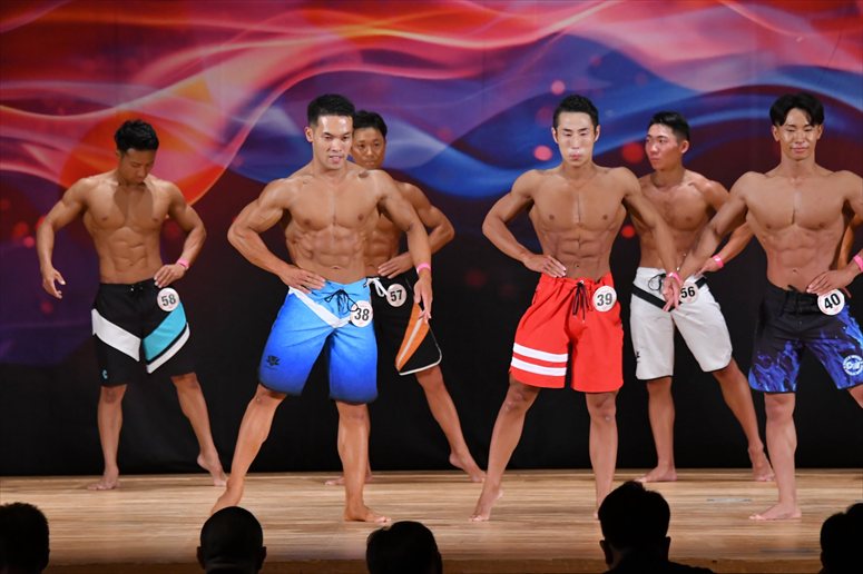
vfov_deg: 6.3
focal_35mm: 217
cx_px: 432
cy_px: 287
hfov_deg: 9.5
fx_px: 5200
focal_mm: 145
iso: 3200
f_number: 5.6
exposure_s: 1/400
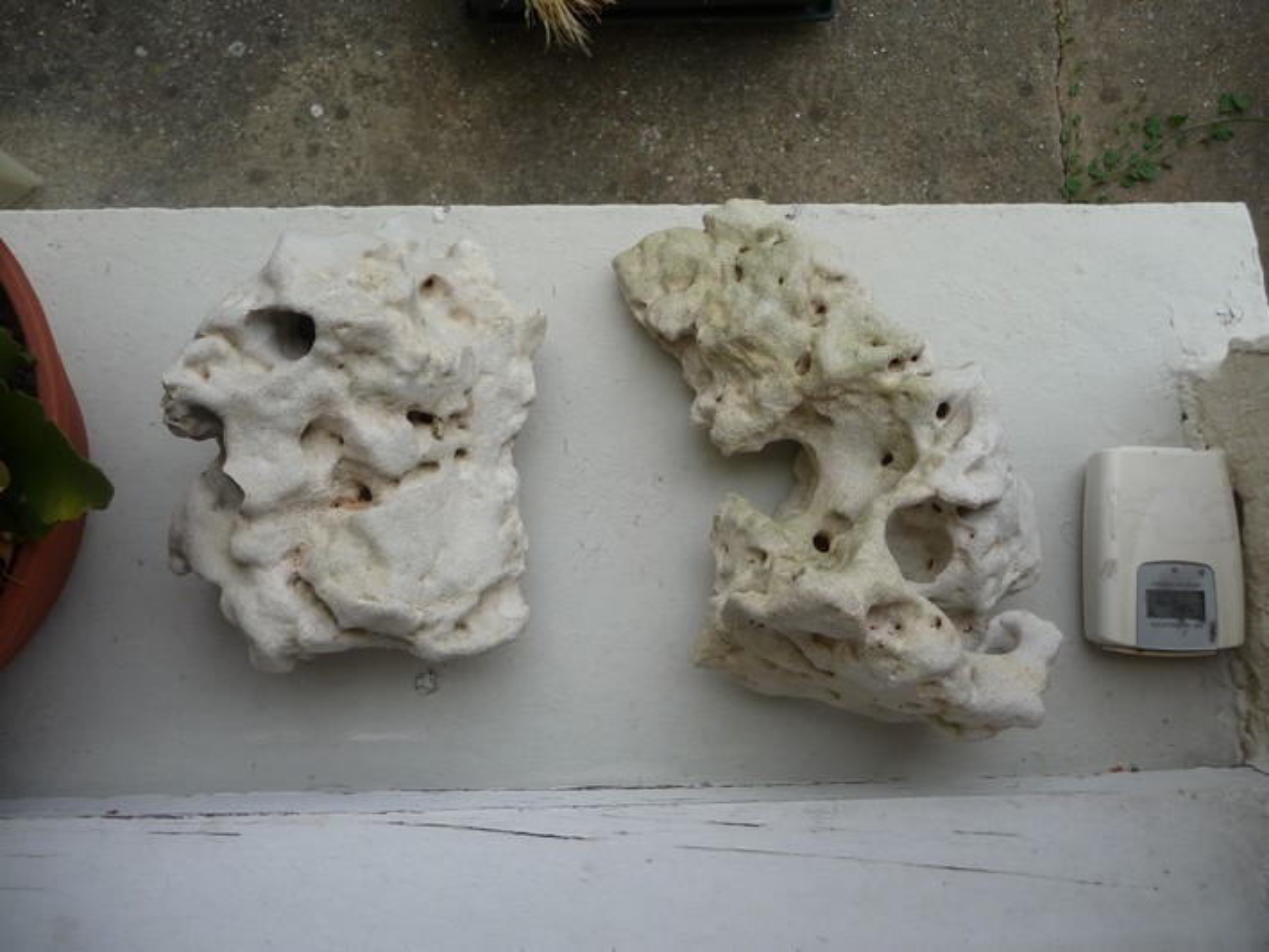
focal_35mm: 28
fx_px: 1027
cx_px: 634
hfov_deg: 63.4
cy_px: 476
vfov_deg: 49.8
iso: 100
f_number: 3.3
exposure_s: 1/250
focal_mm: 4.7
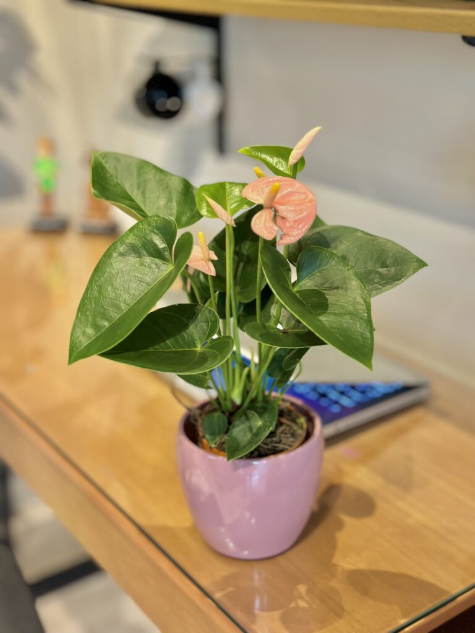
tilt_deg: -22.4
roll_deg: -0.5
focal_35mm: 48
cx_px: 238
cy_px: 316
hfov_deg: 30.3
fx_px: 878
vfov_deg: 39.7
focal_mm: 6.86
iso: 250
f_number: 1.78
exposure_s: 1/60
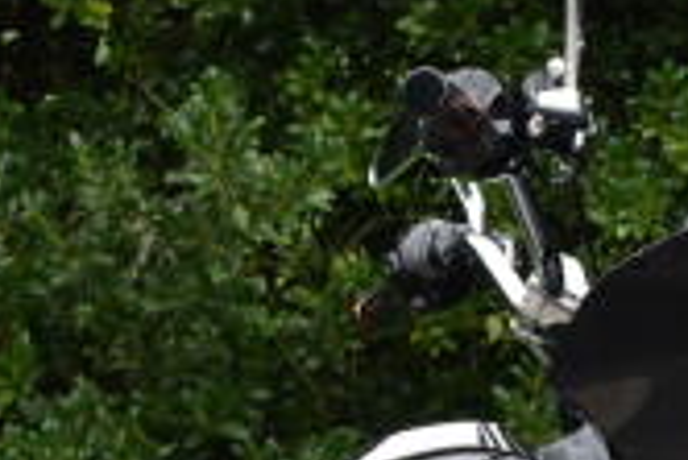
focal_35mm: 209
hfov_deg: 9.8
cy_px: 586
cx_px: 145
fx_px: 4005
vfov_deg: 6.5
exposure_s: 1/200
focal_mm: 29
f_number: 6.3
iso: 100
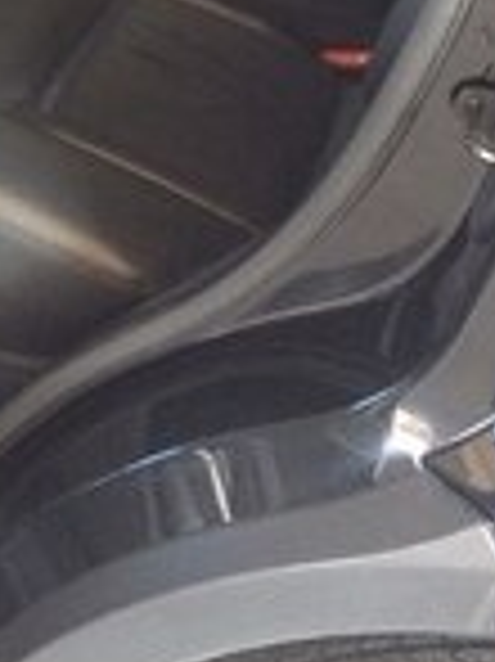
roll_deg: +2.0
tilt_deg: -15.5
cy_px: -225
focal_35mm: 98
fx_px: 1871
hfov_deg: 14.5
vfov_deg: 18.5
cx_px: -112
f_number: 2.2
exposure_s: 1/33
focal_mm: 4.15
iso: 160
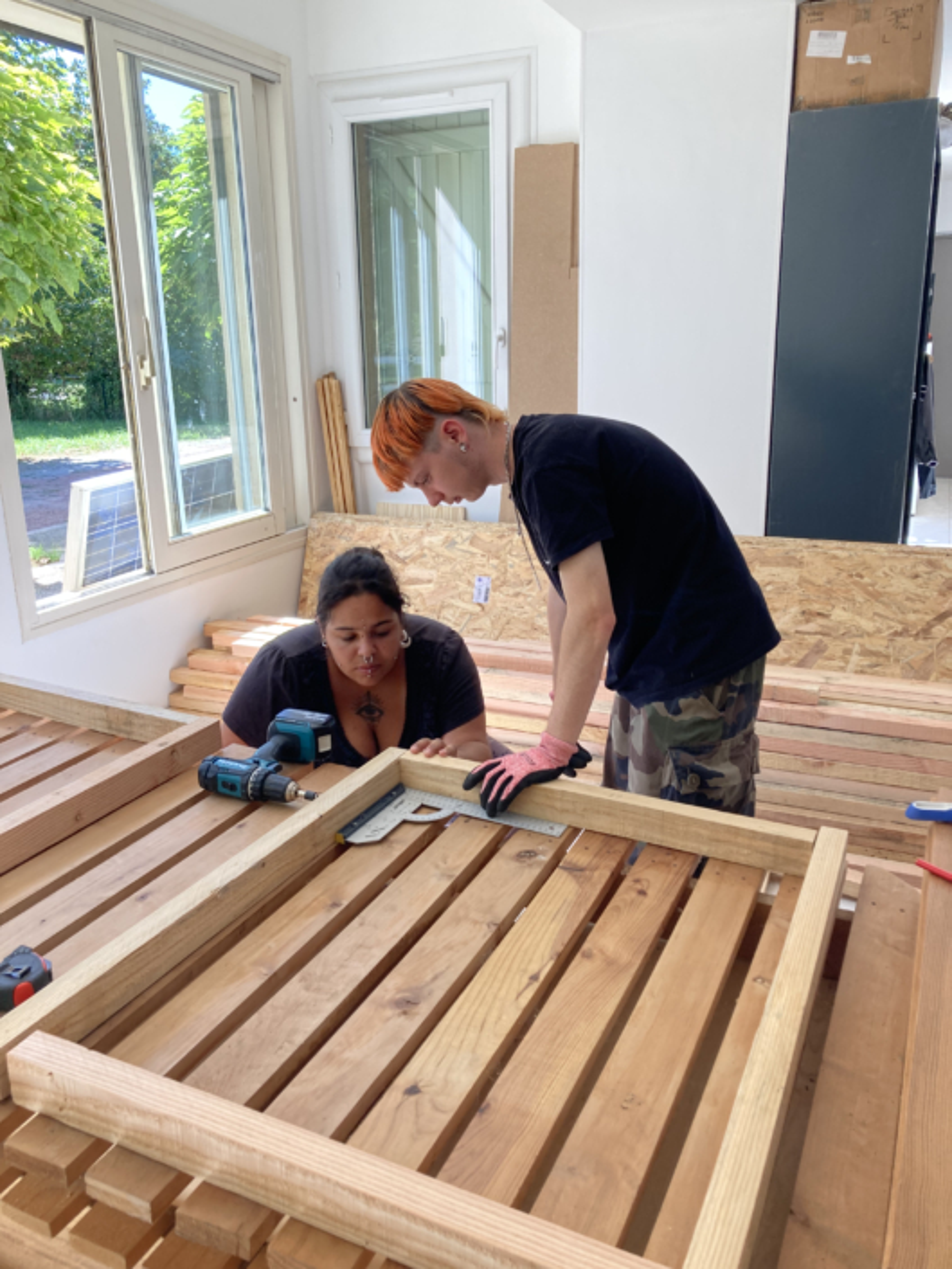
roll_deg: -1.4
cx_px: 476
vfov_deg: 63.4
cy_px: 634
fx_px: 1026
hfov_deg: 49.8
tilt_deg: -14.9
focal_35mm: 28
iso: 25
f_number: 1.8
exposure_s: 1/121
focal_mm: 3.99
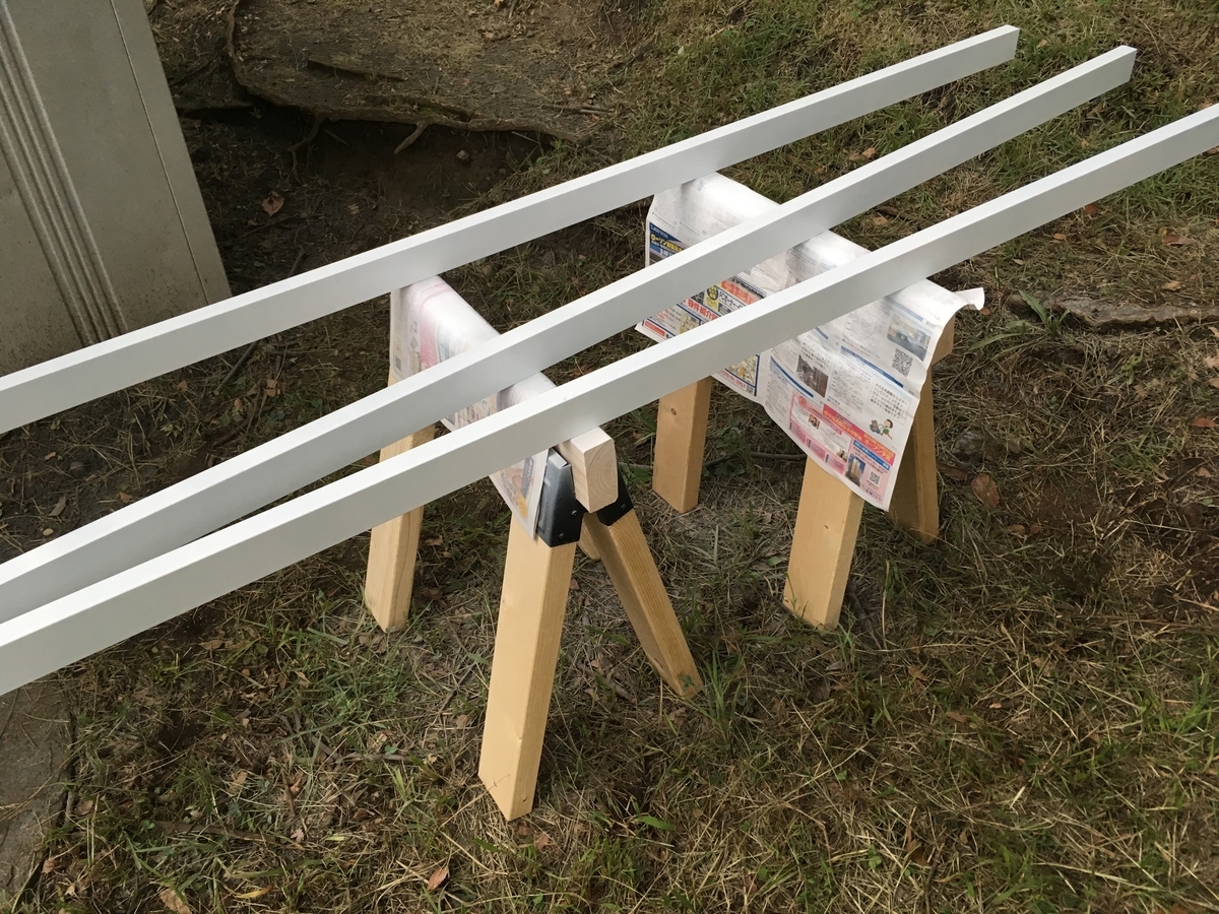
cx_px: 610
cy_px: 457
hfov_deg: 61.7
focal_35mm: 29
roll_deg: +3.5
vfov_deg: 48.2
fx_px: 1021
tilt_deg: -38.1
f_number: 2.2
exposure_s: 1/30
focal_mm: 4.15
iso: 64
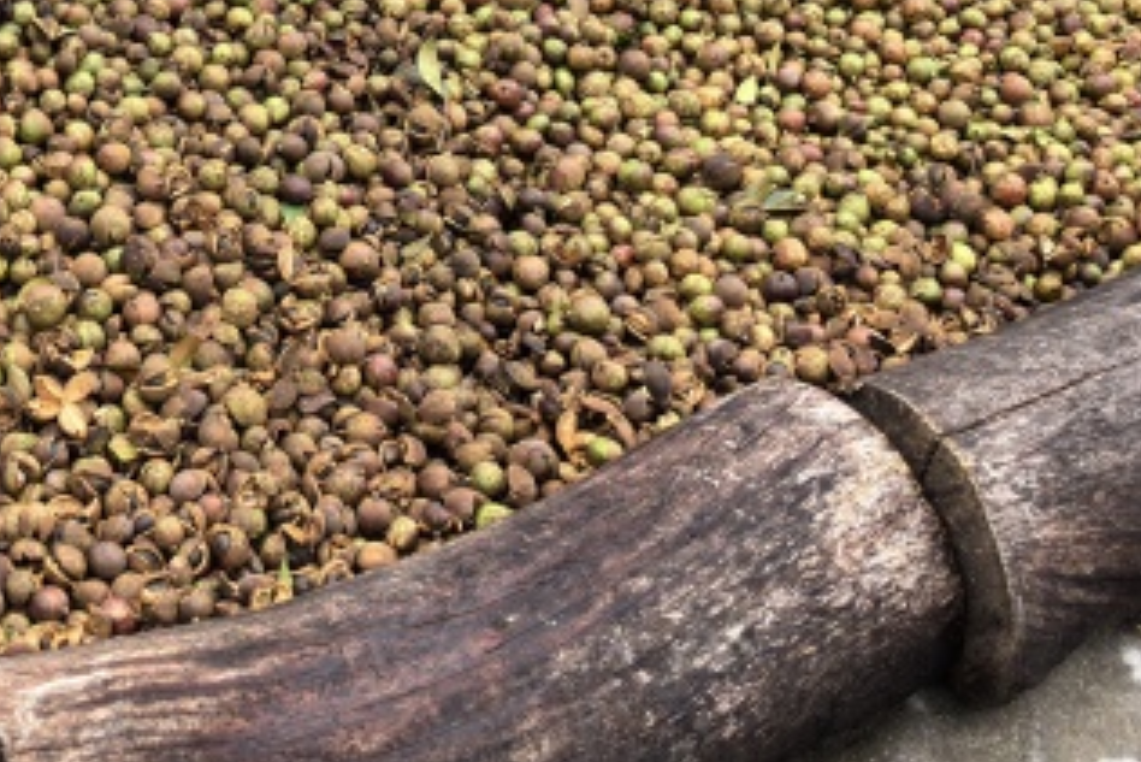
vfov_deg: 18.4
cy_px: -98
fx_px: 2251
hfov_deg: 27.2
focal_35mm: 71
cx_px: 65
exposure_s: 1/144
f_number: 2
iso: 50
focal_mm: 8.5
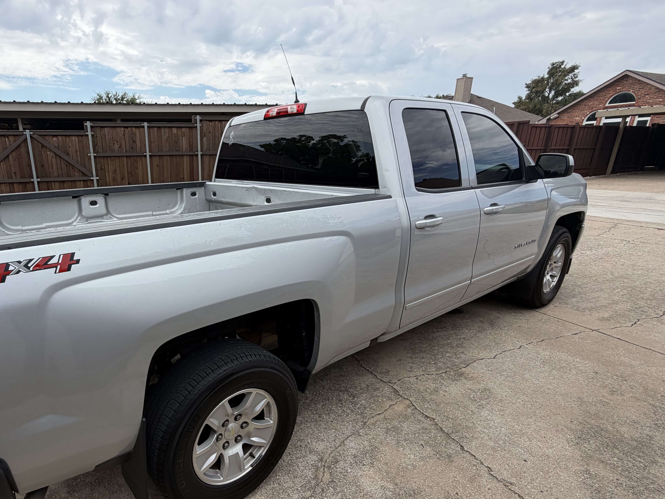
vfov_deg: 65.7
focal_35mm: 20
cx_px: 221
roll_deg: +1.3
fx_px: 384
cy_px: 283
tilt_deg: -17.6
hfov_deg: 79.0
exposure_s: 1/770
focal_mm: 2.22
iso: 32
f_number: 2.2
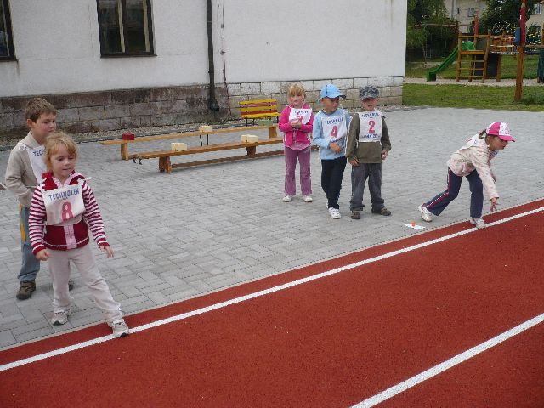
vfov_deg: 40.7
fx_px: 550
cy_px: 204
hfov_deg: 52.6
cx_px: 272
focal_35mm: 35
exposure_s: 1/800
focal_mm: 5.8
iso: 100
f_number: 2.8
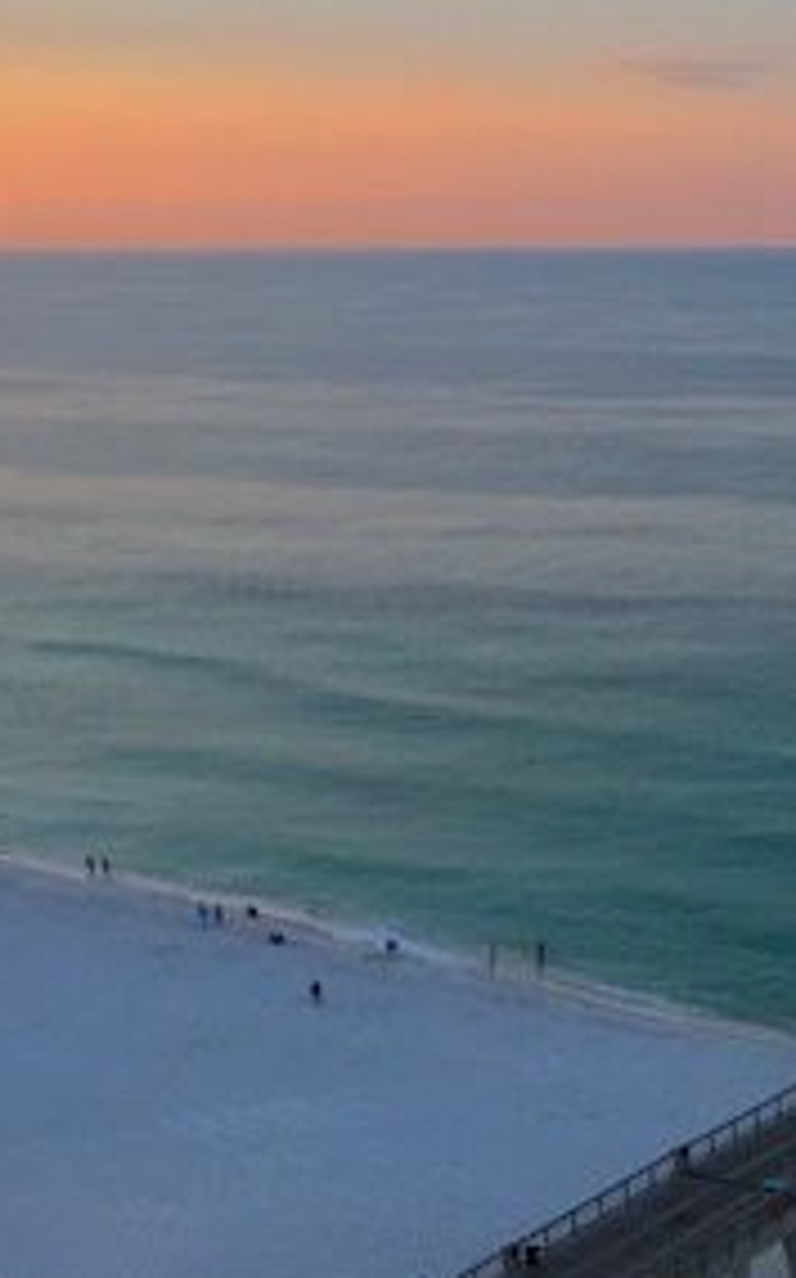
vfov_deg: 30.6
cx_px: 1196
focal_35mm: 67
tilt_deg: -10.8
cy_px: 621
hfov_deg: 17.4
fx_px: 2330
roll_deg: +0.2
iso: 20
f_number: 1.8
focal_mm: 3.99
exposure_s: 1/476
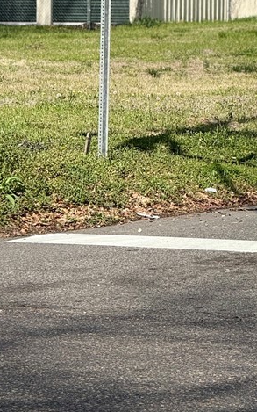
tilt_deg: +0.2
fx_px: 3116
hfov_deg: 4.7
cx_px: 101
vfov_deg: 7.5
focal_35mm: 278
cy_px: -18
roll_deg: +0.5
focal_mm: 15.66
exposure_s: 1/2611
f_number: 2.8
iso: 50
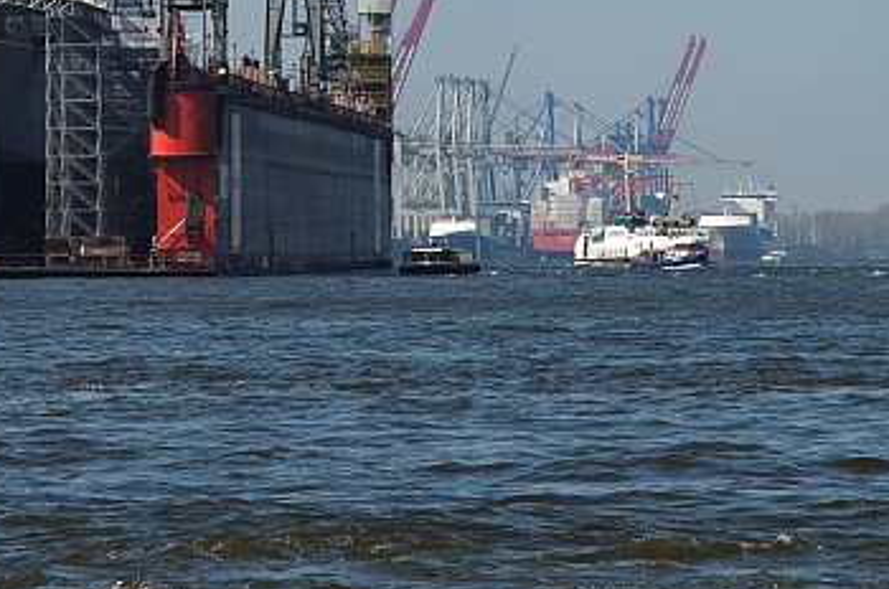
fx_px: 9206
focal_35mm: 373
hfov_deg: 5.5
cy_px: -58
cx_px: 655
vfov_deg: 3.7
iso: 200
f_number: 11
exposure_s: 1/320
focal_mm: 85
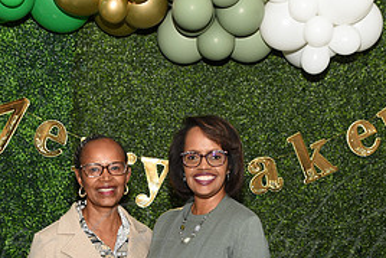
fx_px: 719
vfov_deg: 19.7
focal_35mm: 67
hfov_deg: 30.0
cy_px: 260
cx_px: 161
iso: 100
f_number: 4
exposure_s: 1/60
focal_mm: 31
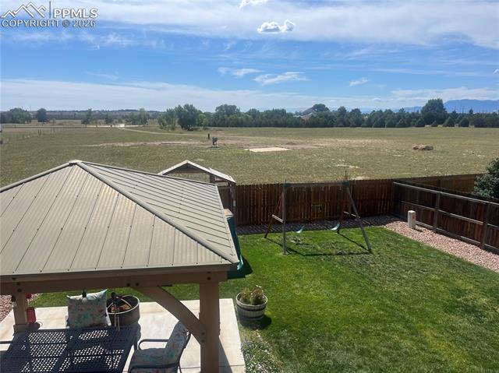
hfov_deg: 67.3
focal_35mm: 26
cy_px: 186
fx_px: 375
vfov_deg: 53.0
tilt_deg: -11.7
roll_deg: -0.1
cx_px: 250
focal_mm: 5.1
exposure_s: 1/5319
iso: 50
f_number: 1.6
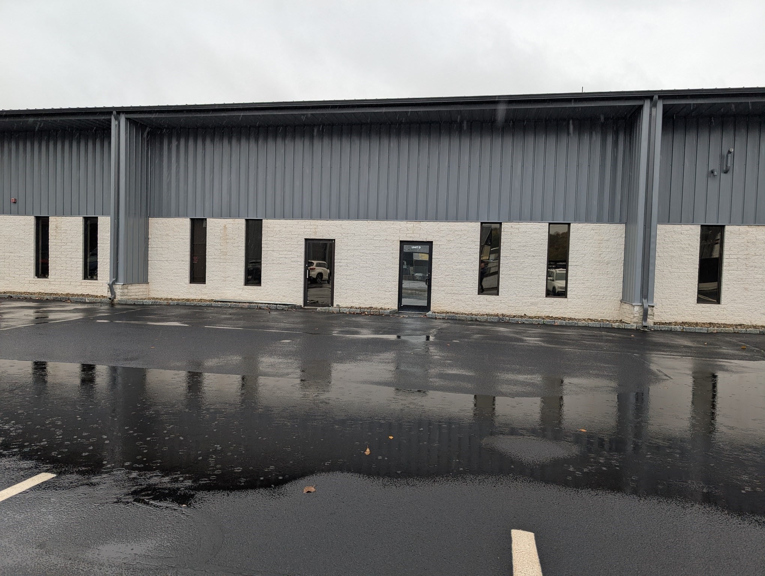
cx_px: 382
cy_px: 288
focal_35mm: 24
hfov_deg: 71.5
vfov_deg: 56.9
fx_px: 531
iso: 25
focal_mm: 6.9
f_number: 1.68
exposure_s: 1/301
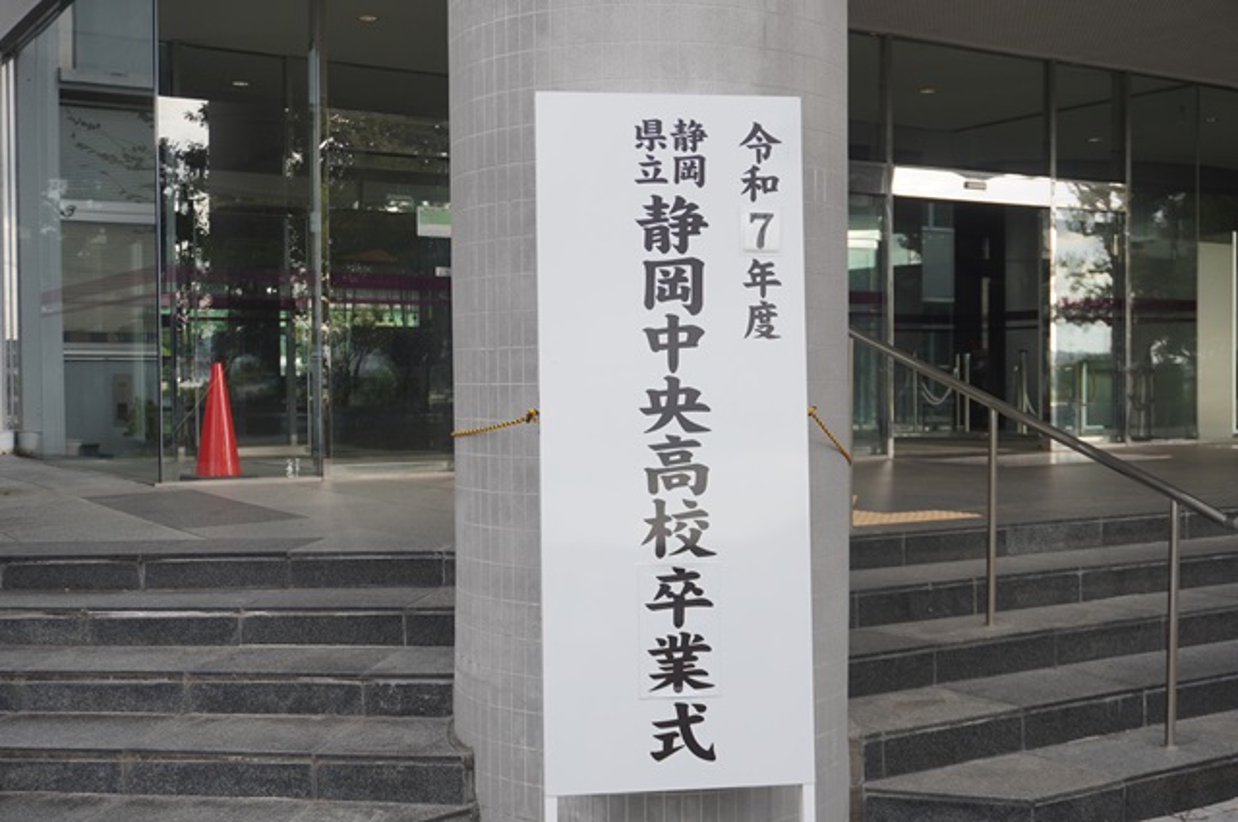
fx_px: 1494
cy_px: 411
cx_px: 619
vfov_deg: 30.8
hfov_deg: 45.0
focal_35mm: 44
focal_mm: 29
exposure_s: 1/160
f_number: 5
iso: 100
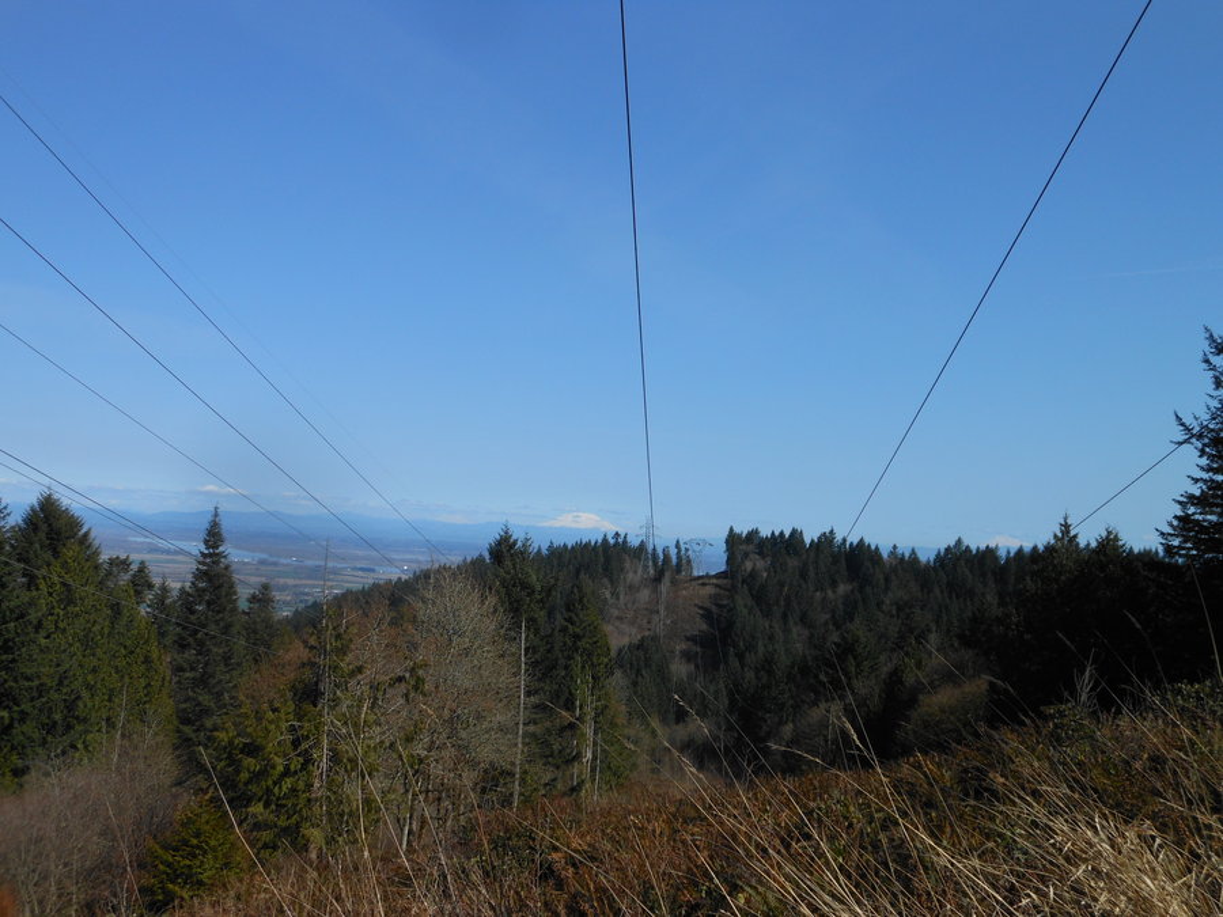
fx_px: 1166
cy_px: 458
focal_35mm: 33
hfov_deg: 55.4
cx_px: 612
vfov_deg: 42.9
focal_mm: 6
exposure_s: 1/1250
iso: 80
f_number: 3.5
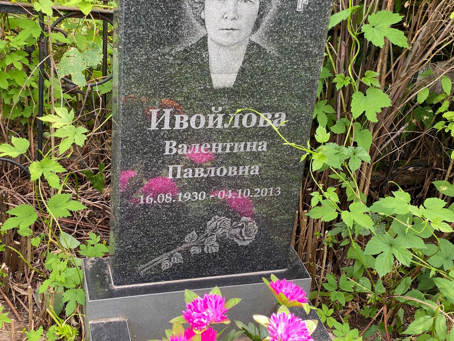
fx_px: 682
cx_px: 227
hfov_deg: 36.8
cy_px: 170
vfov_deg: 28.0
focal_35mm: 52
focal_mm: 6
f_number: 2
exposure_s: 1/122
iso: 50
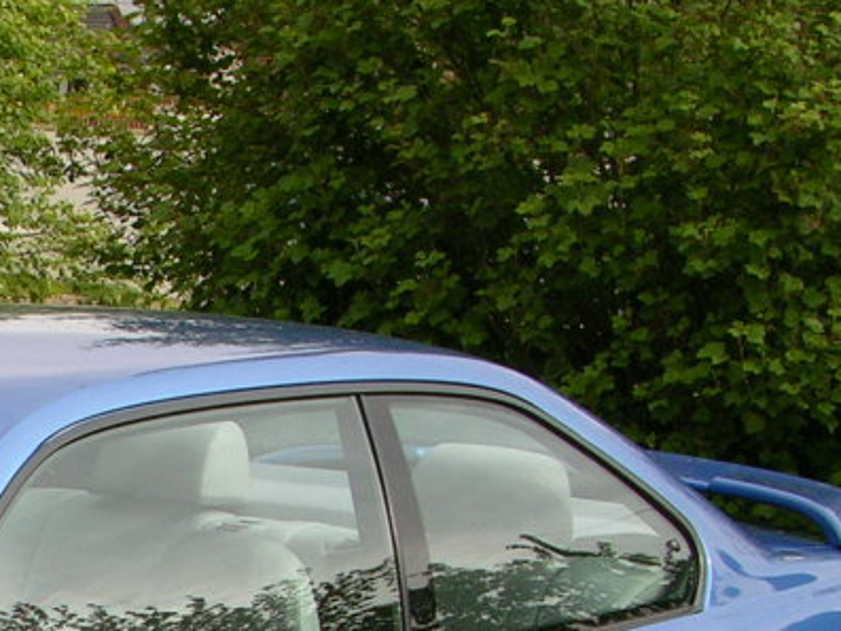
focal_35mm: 141
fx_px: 3427
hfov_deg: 13.2
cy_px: 891
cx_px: -430
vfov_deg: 10.2
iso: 50
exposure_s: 1/167
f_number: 5
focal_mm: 8.9
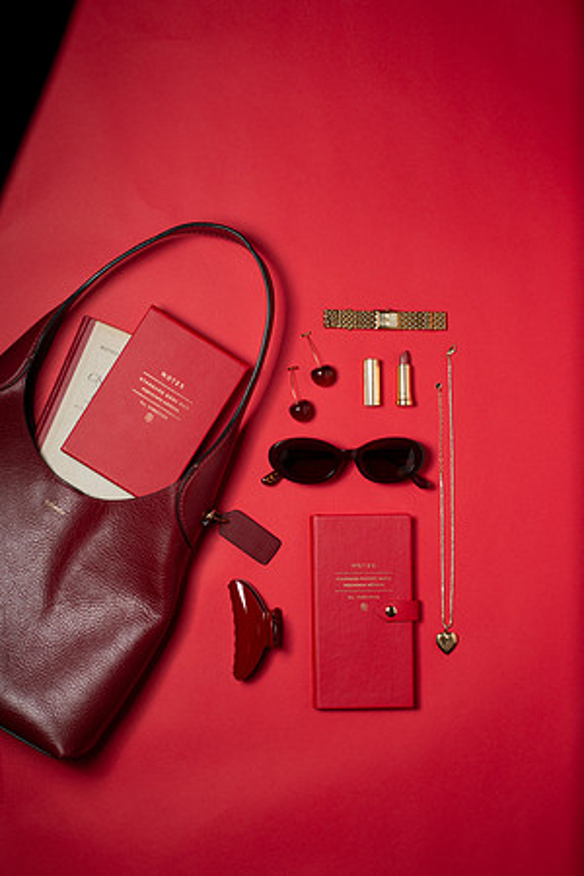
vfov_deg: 39.6
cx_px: 292
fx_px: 1217
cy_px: 438
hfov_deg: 27.0
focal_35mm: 50
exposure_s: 1/250
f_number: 11
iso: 200
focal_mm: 50
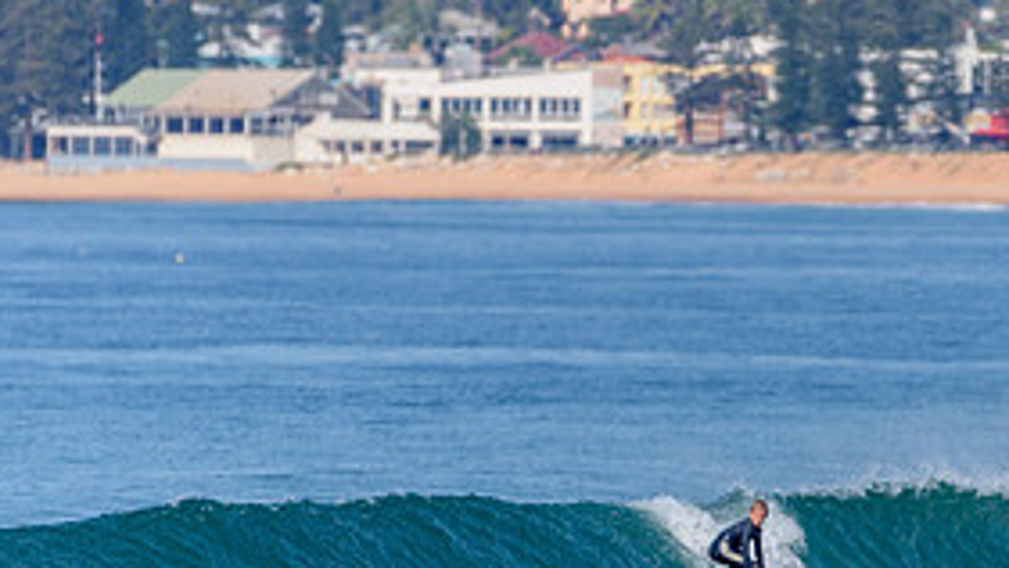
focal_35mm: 1081
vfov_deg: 1.1
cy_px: 642
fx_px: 28919
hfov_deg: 2.0
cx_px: 761
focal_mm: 500
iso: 100
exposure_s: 1/2000
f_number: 5.6
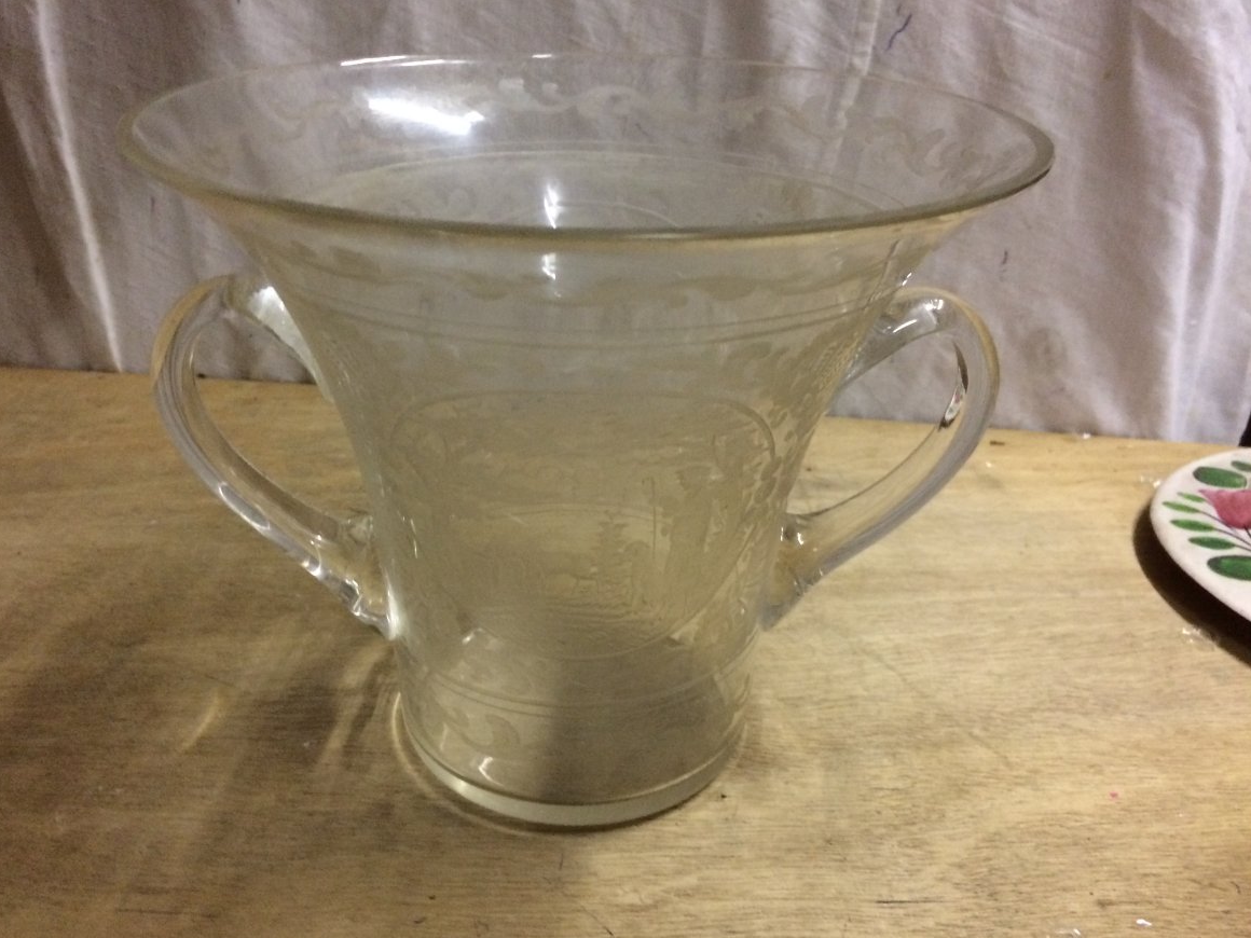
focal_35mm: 30
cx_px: 606
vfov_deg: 46.8
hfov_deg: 60.0
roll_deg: -2.7
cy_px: 466
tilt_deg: -26.9
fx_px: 1084
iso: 320
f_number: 2.2
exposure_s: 1/25
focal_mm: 4.15
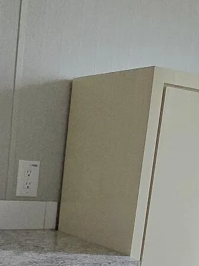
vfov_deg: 30.7
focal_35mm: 58
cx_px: 27
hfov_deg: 24.6
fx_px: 445
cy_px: 270
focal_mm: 2.2
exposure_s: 1/60.2
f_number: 2.2
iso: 1250
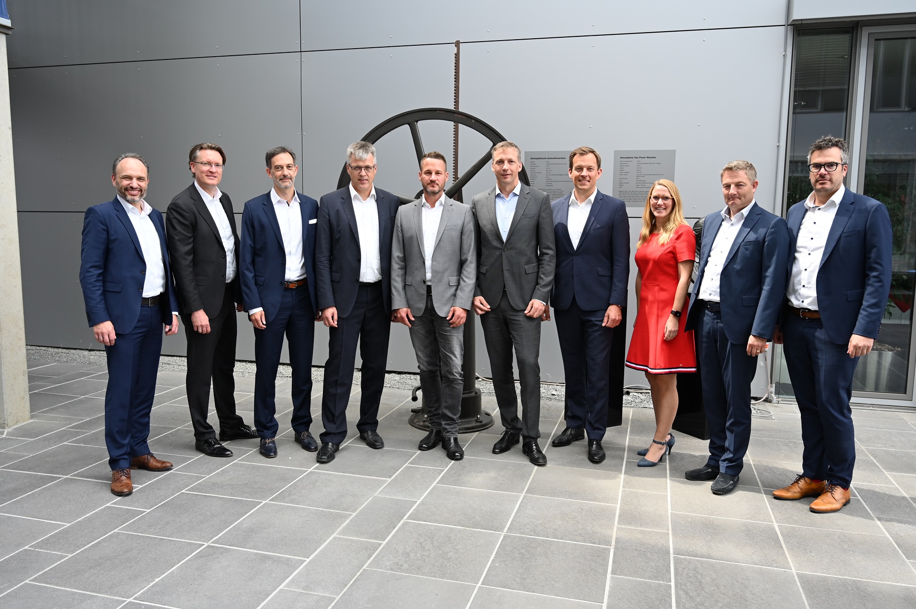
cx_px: 458
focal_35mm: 28
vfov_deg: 45.6
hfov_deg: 64.6
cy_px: 304
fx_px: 725
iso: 320
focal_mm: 28.5
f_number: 4
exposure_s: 1/250
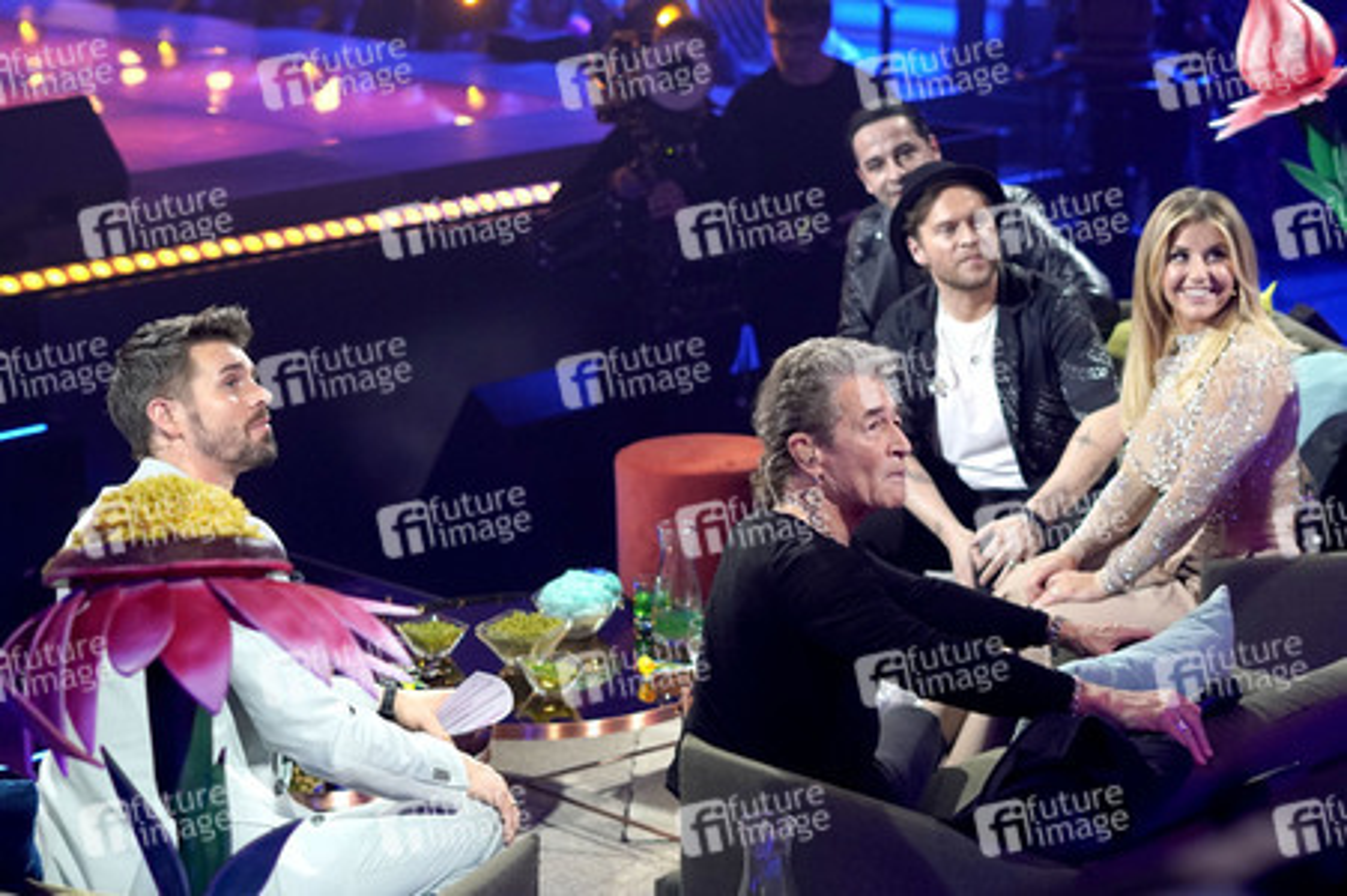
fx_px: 2804
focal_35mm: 75
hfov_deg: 27.0
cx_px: 674
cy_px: 448
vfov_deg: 18.2
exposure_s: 1/200
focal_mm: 50
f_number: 2.5
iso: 1000
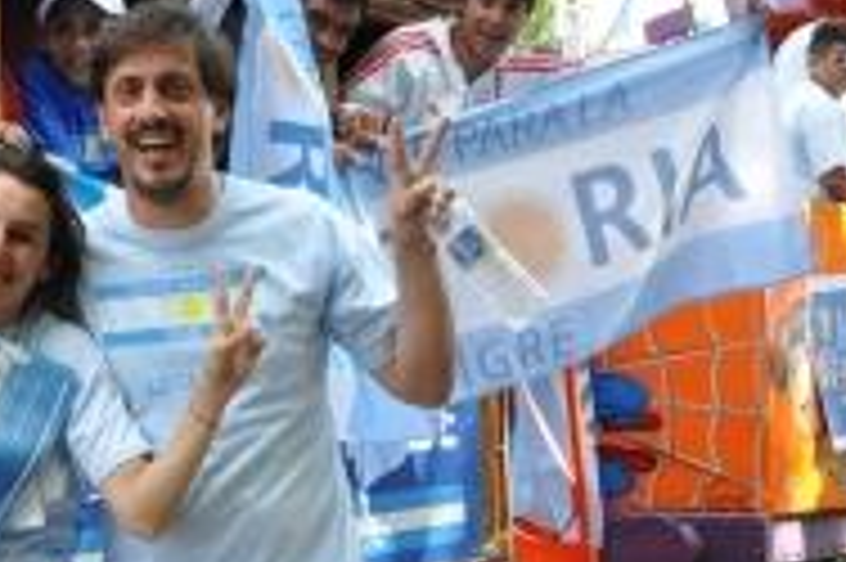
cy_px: 283
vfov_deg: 15.3
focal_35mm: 89
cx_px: 117
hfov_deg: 22.4
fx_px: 2094
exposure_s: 1/125
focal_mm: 25
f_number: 13
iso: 800
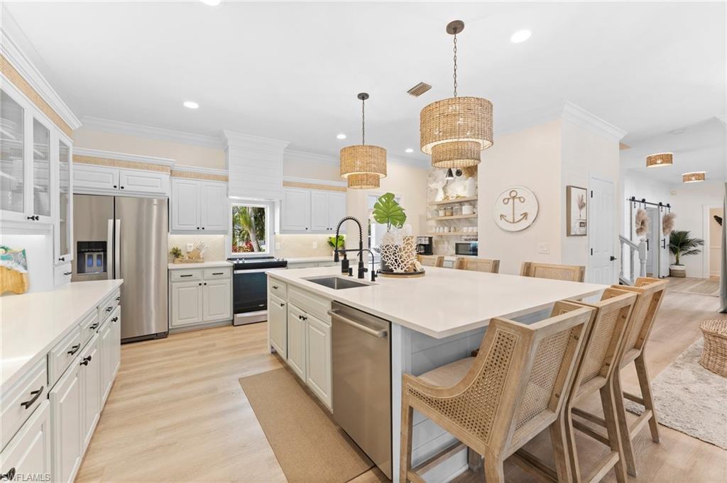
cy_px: 242
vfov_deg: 81.1
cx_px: 364
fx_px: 282
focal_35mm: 14
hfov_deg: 104.3
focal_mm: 14
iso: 400
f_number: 6.3
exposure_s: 1/10
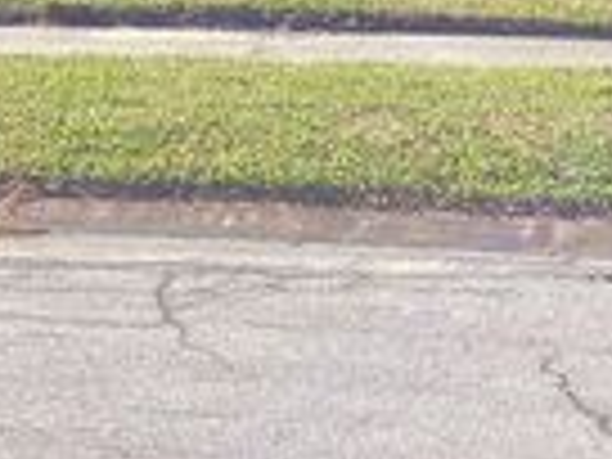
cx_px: 310
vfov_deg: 12.4
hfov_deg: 17.3
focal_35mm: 114
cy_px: -196
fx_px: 2015
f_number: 2.4
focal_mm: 3.3
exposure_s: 1/627
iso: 25
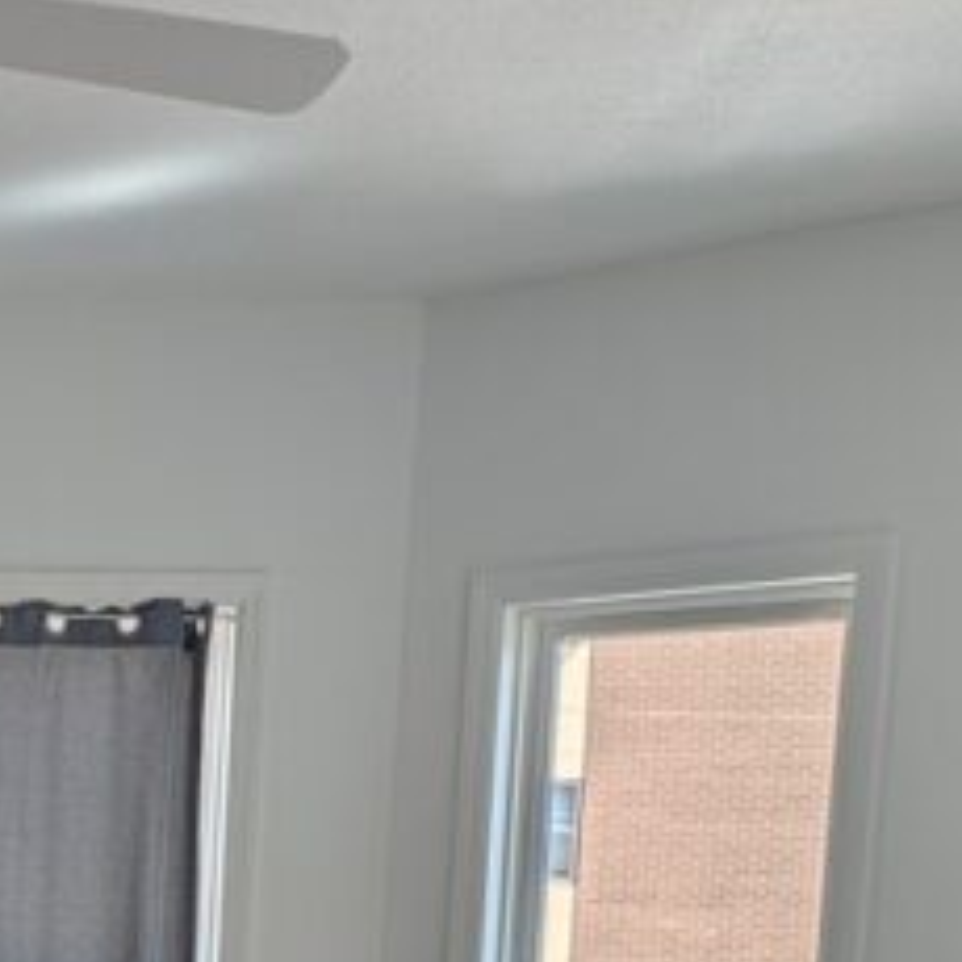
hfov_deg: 21.1
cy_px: 1188
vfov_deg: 21.5
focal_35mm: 74
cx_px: -305
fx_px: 2327
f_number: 1.68
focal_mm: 6.9
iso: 35
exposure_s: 1/1127
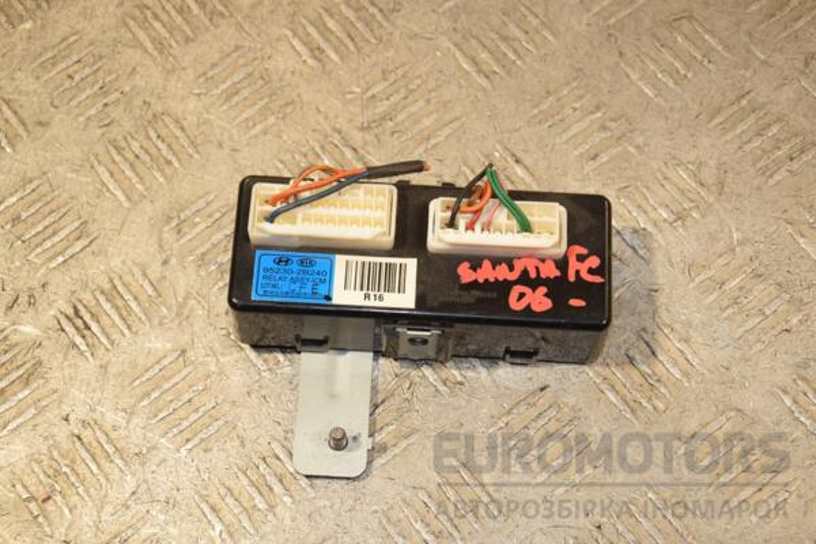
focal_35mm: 75
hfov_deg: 27.0
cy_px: 272
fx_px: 1700
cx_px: 408
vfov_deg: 18.2
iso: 800
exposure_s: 1/200
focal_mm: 50
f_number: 6.3
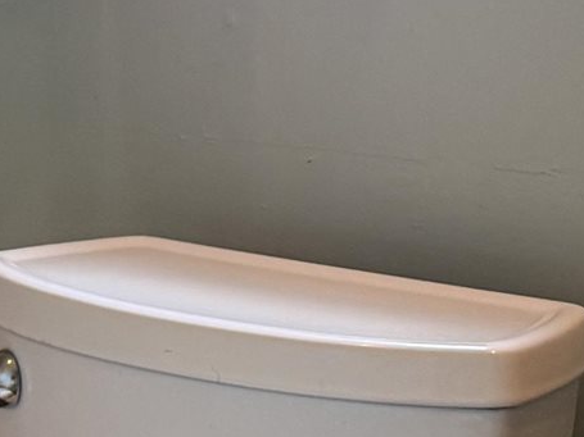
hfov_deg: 12.2
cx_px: 202
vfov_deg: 9.2
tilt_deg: -8.2
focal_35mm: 162
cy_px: 142
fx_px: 2732
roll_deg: -0.7
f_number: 1.78
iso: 400
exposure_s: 1/120
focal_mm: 6.76
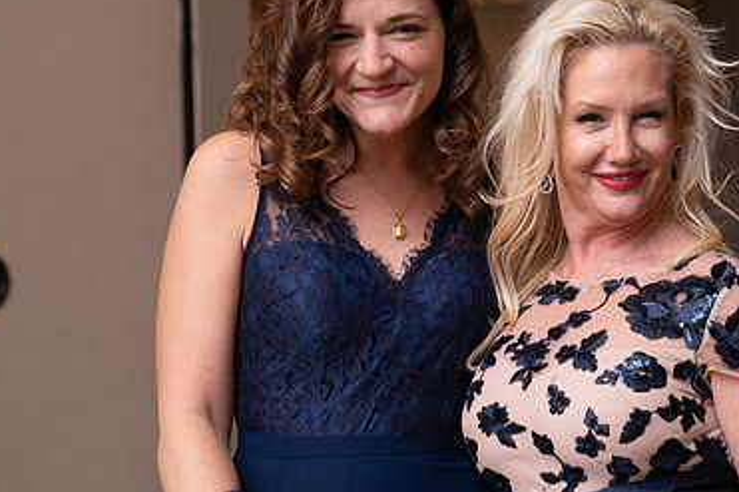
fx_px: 1990
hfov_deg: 21.0
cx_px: 490
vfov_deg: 14.1
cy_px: 180
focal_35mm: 97
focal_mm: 62
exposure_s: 1/50
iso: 800
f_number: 3.5
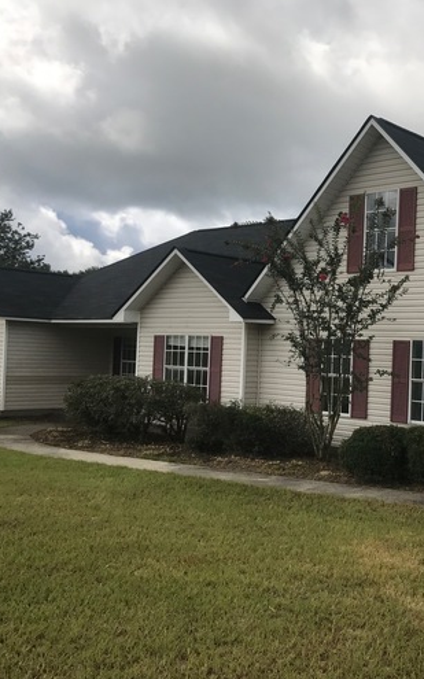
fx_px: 740
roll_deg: -1.4
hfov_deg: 30.9
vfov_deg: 49.3
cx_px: 360
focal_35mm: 40
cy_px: 342
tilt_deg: -0.4
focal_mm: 3.99
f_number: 1.8
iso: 20
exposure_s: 1/2740
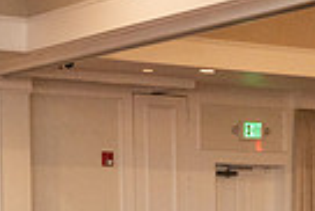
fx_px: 1288
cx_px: 366
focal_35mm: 147
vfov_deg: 9.2
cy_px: 288
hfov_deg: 13.6
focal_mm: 34.5
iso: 2500
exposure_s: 1/200
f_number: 4
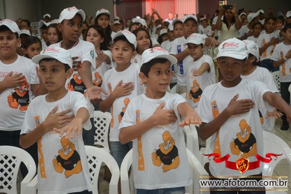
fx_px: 424
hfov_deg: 37.9
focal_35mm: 52
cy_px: 97
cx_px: 146
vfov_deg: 25.8
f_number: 4.2
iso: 1600
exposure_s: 1/100
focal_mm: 35
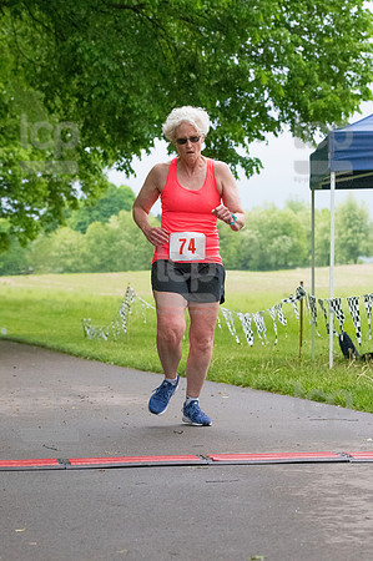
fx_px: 2150
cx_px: 186
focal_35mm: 138
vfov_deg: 14.9
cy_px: 280
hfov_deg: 9.9
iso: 6400
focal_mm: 92
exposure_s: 1/1250
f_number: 5.6
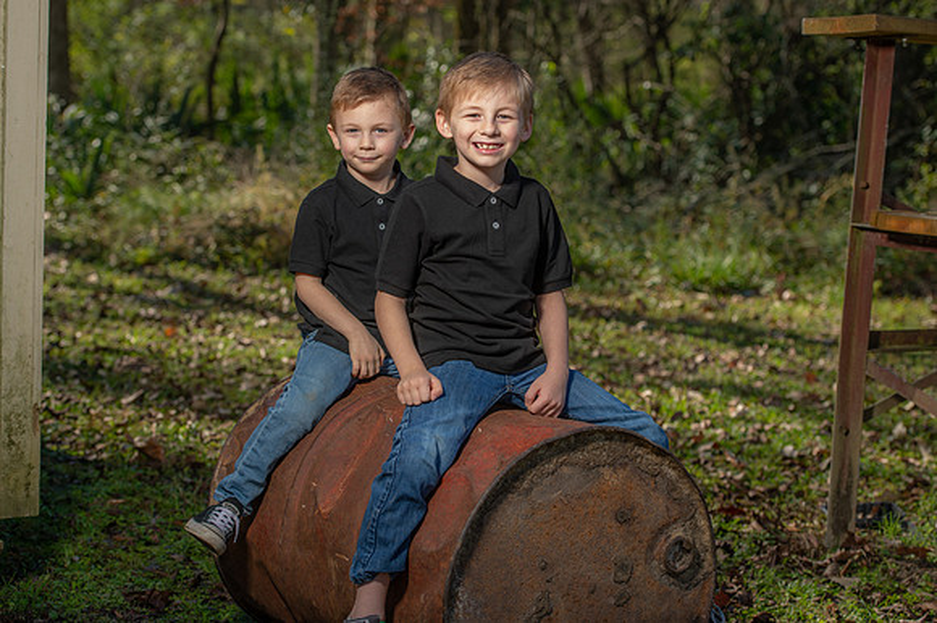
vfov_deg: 17.0
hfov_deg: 25.4
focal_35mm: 80
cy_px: 312
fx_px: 2081
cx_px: 468
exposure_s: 1/250
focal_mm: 80
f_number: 5
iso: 50
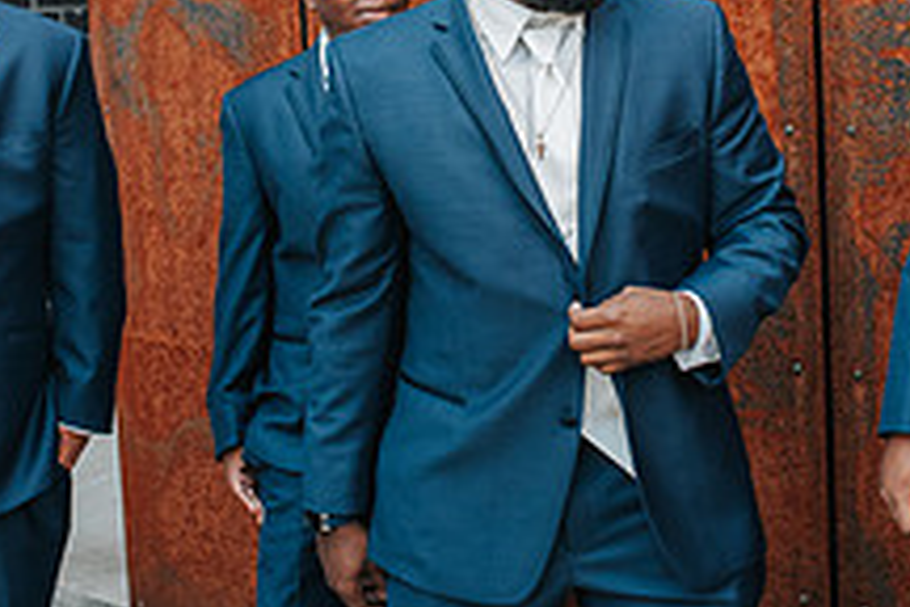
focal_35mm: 73
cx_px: 607
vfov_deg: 18.5
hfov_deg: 27.5
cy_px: 118
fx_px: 1845
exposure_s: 1/2000
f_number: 4
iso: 3600
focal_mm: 35
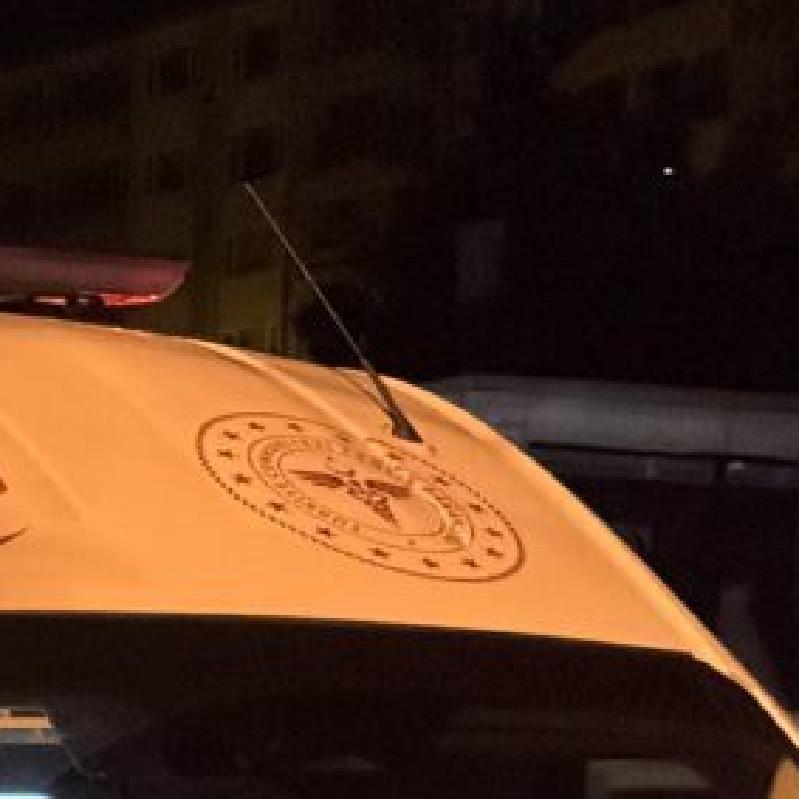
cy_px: 1115
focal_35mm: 192
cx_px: -841
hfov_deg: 8.6
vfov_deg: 8.9
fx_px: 5014
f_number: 1.78
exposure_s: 1/25
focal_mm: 6.76
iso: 500
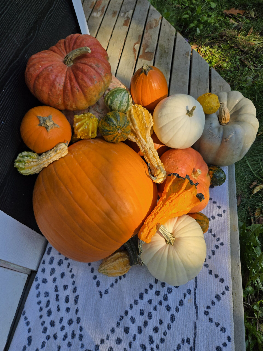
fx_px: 233
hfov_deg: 58.9
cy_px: 176
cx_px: 132
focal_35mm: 23
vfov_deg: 73.9
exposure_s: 1/2483
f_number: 1.8
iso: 80
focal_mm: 5.4
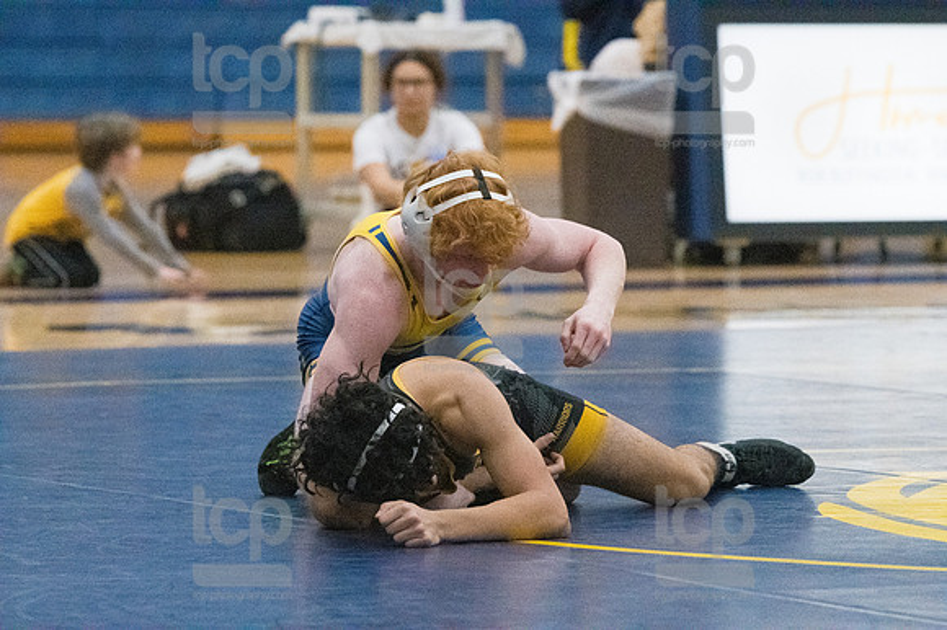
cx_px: 474
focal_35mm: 255
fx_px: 6704
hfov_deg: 8.1
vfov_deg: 5.4
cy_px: 315
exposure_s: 1/1250
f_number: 4.5
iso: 8000
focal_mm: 170
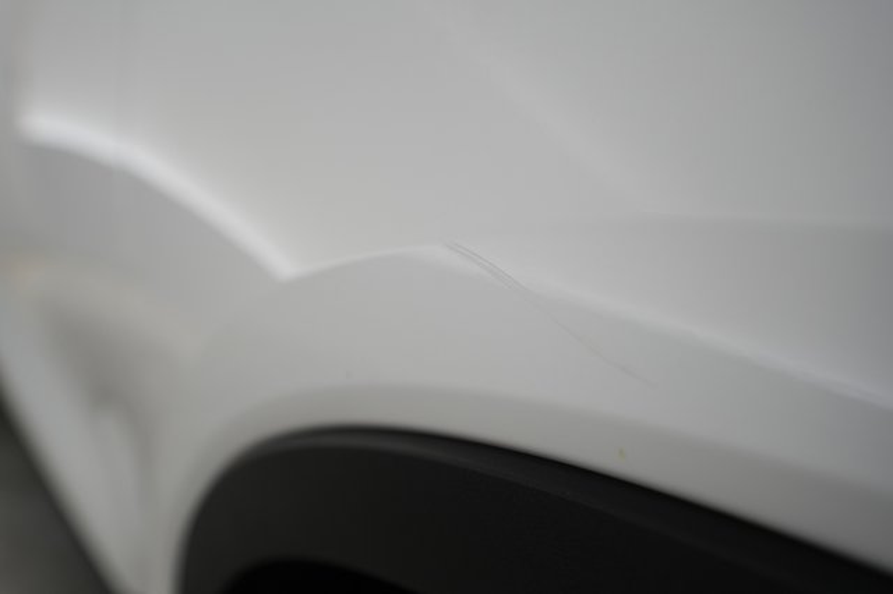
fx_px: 694
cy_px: 297
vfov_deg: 46.4
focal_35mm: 28
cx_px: 446
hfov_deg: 65.5
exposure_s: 1/80
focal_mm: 28
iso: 640
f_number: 4
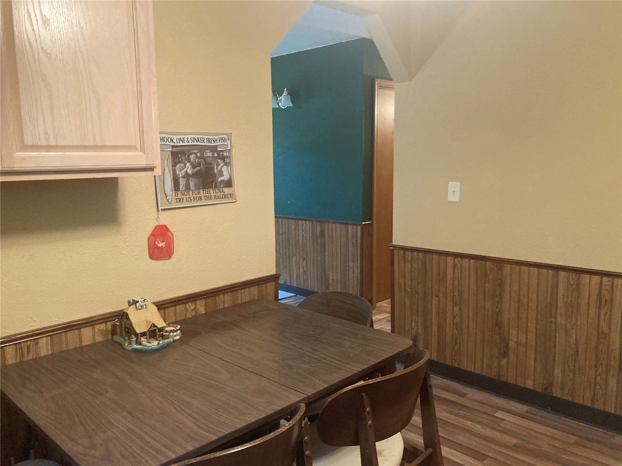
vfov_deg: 49.7
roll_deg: +0.0
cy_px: 233
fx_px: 503
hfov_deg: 63.5
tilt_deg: -6.1
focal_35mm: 28
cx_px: 311
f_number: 1.8
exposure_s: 1/40
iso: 320
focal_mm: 3.99
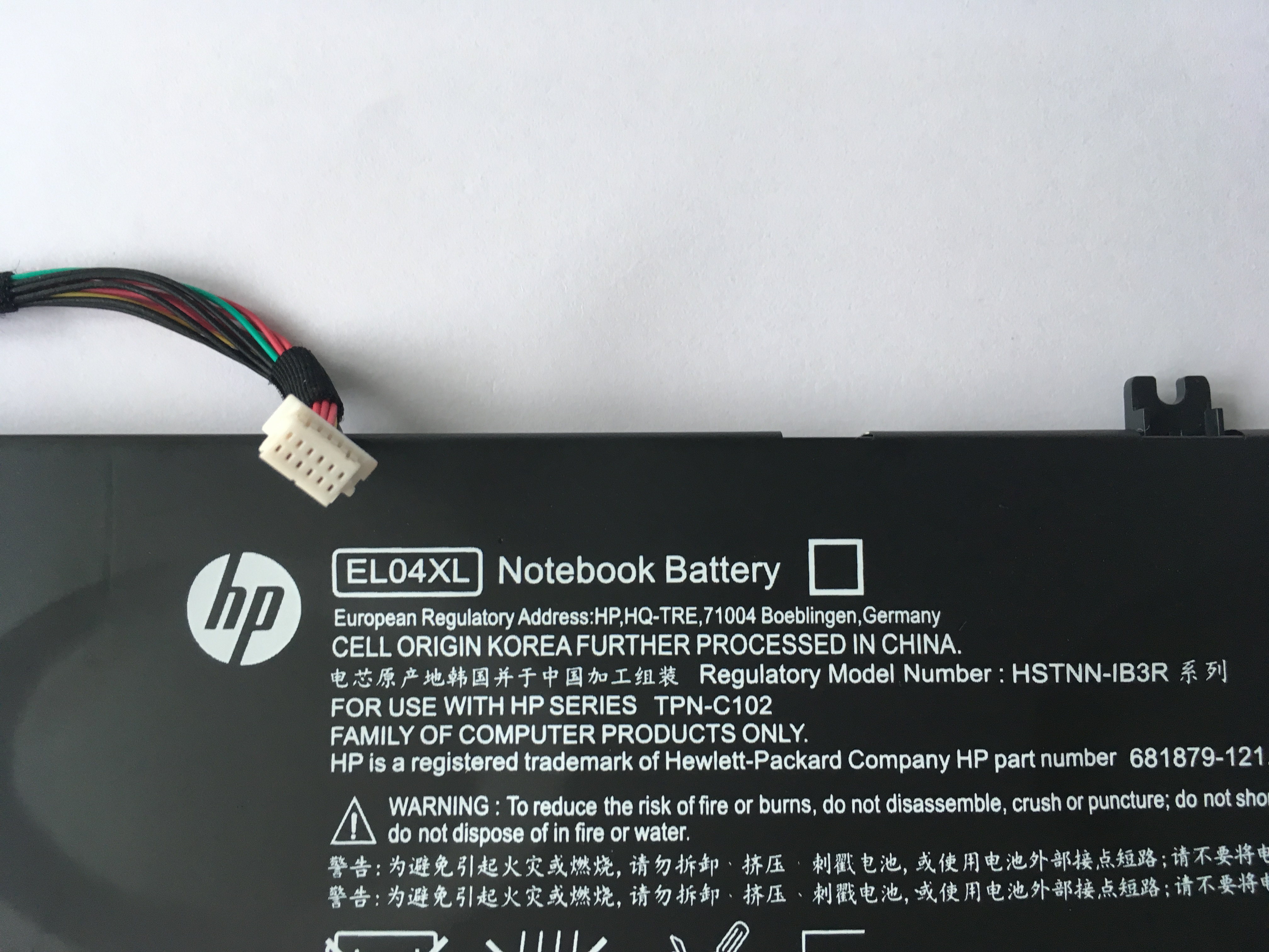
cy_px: 476
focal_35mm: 29
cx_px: 634
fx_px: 1063
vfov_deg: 48.2
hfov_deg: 61.7
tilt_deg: -81.1
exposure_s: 1/33
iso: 80
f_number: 2.2
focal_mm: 4.15
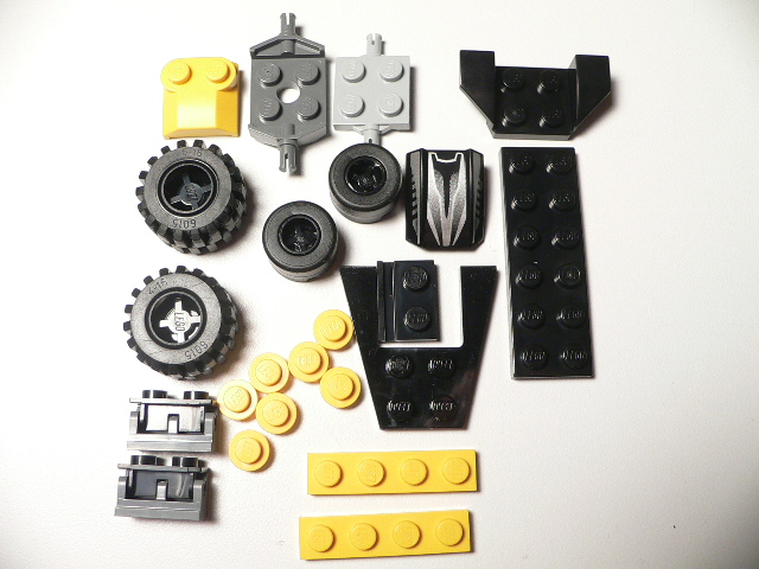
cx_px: 380
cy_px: 284
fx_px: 767
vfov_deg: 40.7
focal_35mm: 35
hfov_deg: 52.6
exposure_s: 1/40
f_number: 2.8
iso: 100
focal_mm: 4.6
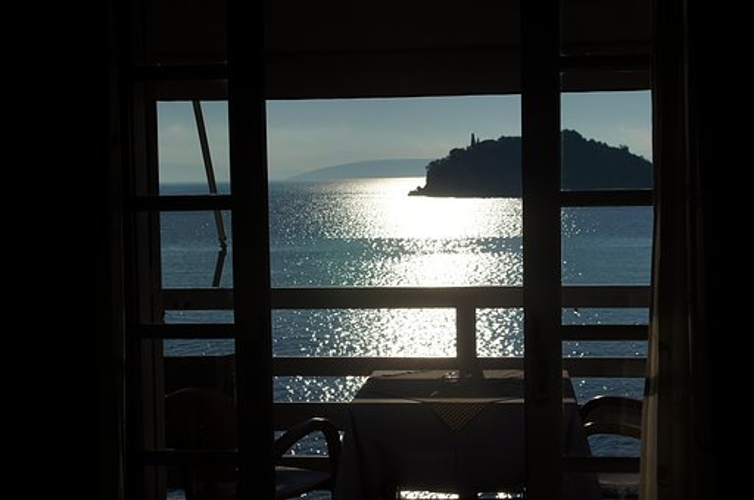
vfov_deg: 25.7
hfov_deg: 37.9
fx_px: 1098
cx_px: 377
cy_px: 250
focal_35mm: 52
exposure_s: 1/1000
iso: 100
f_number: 10
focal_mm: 35
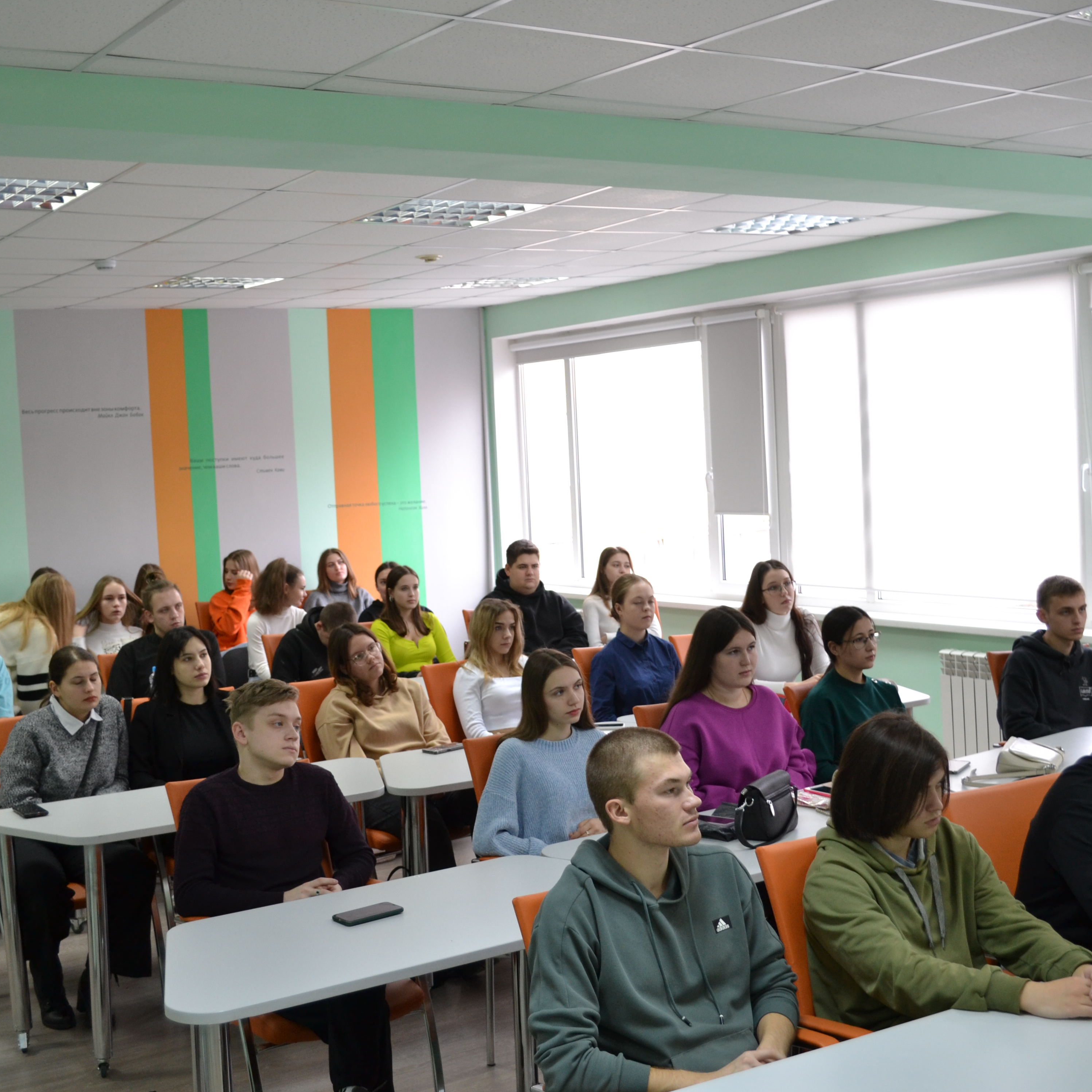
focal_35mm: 43
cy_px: 539
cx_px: 536
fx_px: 1535
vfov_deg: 39.2
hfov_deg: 39.2
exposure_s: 1/30
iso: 400
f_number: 4
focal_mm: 22
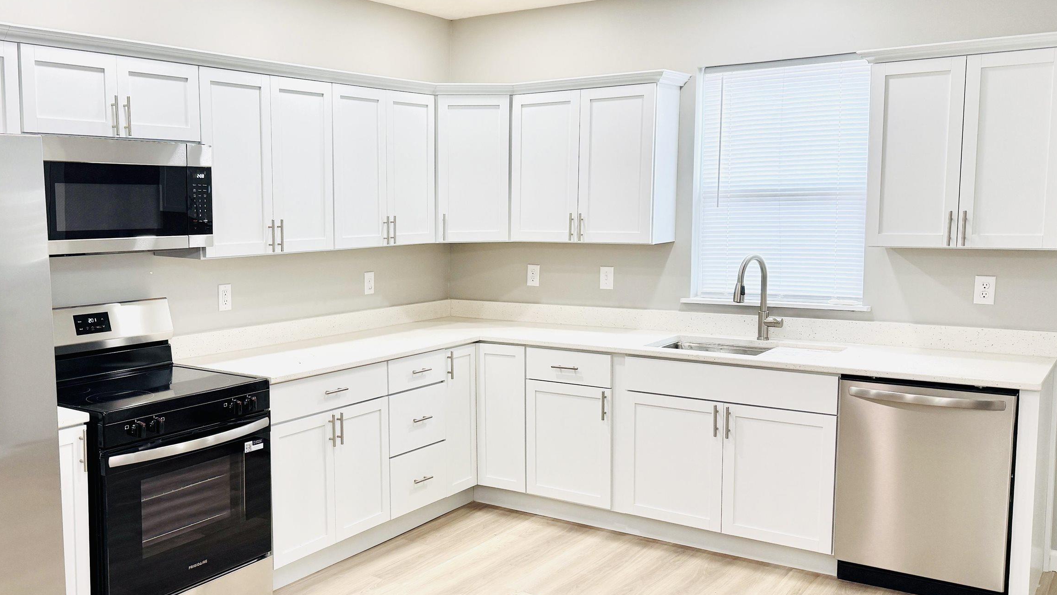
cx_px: 396
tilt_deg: -5.5
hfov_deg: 56.0
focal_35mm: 35
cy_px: 319
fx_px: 981
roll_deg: +0.3
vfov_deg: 33.7
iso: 100
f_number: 1.78
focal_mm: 6.76
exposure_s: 1/120
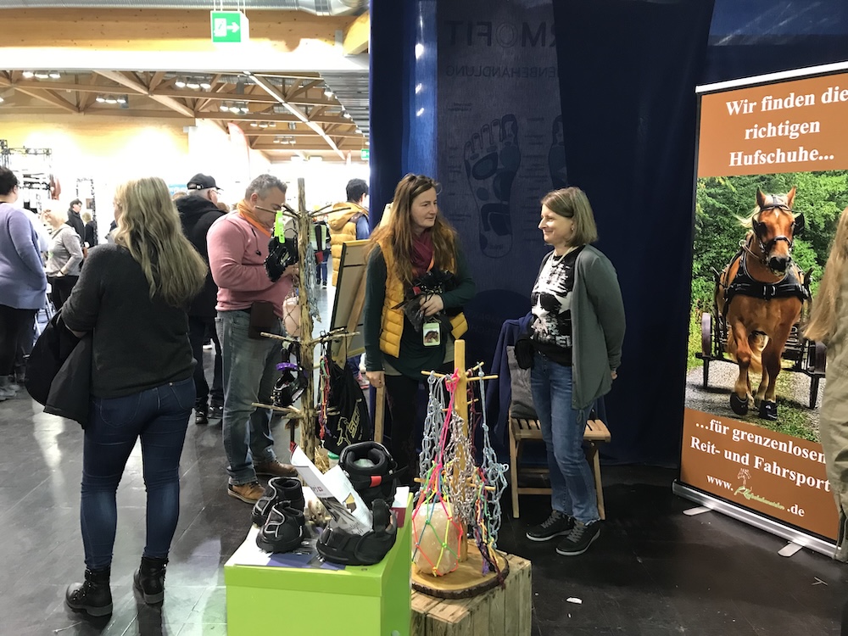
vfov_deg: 49.7
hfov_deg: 63.4
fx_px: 686
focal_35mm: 28
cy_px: 318
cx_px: 424
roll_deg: +0.4
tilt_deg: -5.5
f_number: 1.8
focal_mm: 3.99
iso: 100
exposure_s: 1/17
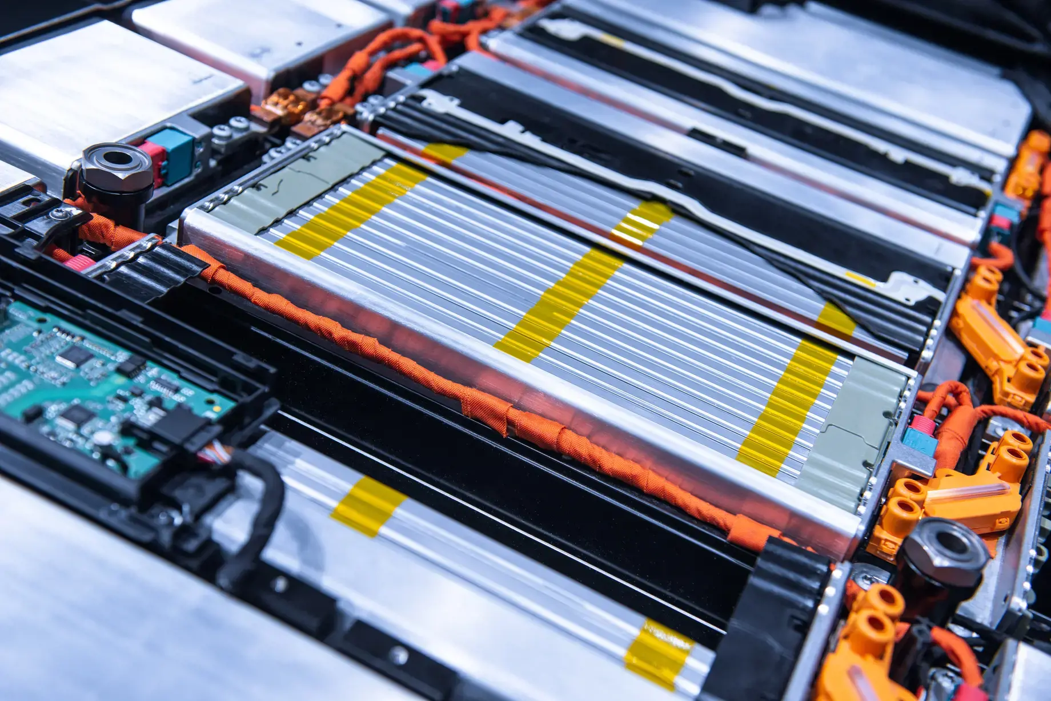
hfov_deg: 43.6
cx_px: 526
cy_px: 350
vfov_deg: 29.9
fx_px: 1314
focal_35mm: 45
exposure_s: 1/125
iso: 100
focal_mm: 45
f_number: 4
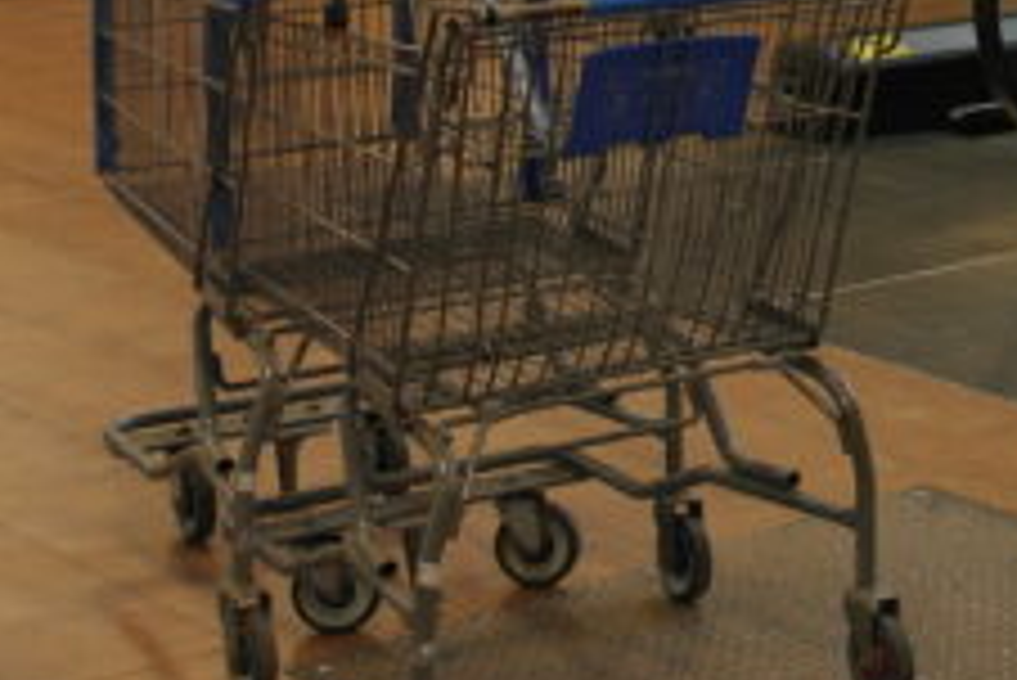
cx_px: 1364
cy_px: -302
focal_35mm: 102
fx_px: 2883
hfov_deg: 18.5
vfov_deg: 12.8
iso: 400
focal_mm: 20
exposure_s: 1/50
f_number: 3.5
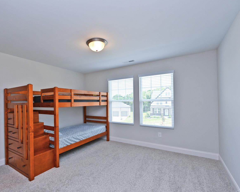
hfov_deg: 89.0
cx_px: 102
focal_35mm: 17
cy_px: 101
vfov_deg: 76.9
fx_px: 121
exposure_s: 1/125
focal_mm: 14
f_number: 5.6
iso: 200
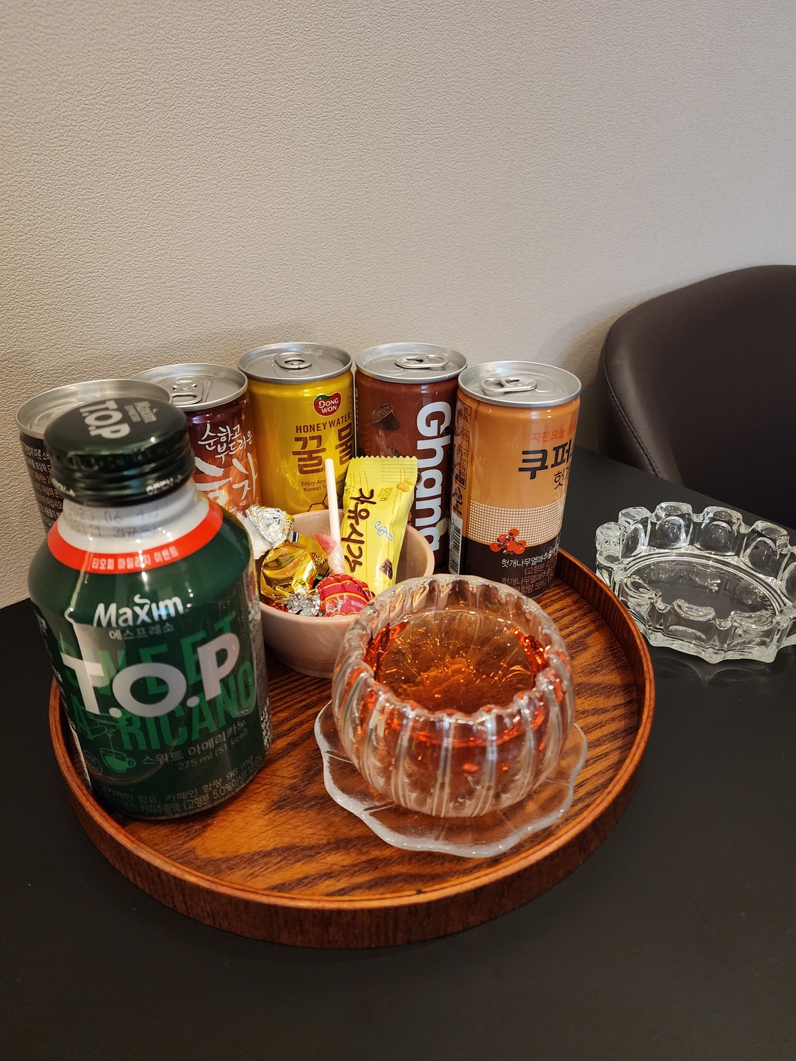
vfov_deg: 71.6
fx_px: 736
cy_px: 523
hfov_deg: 56.8
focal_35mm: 24
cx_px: 404
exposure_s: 1/24
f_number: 1.8
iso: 500
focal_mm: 6.4
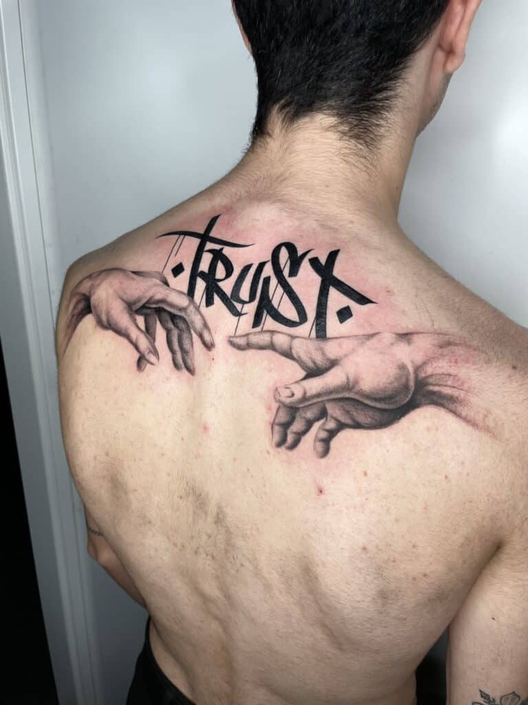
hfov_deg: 53.1
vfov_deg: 67.3
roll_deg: -4.0
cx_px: 264
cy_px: 352
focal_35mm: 26
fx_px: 529
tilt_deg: -24.8
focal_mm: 4.2
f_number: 1.6
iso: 50
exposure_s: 1/177
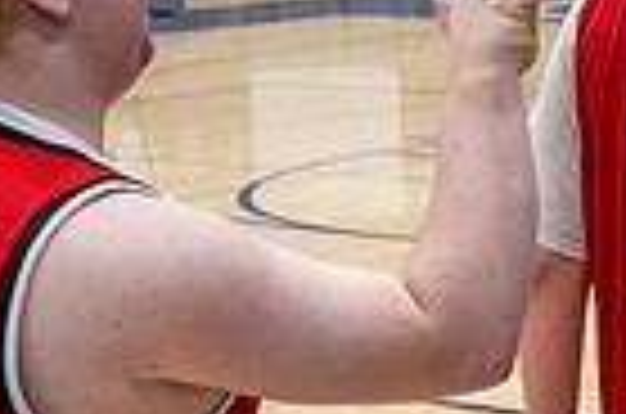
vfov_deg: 7.3
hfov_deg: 10.9
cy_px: 147
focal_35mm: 186
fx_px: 3227
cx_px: 733
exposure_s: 1/400
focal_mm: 37
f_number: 7.1
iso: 18000
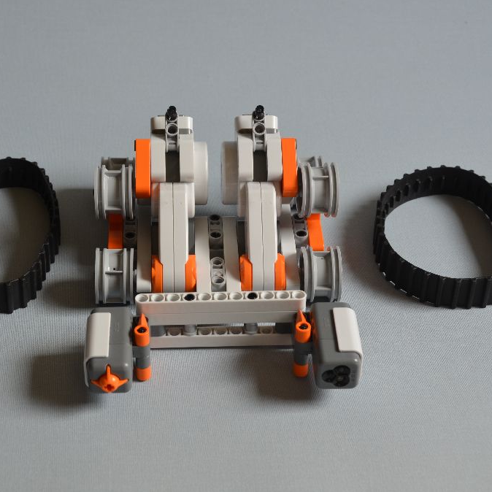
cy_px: 246
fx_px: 1367
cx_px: 207
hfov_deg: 20.4
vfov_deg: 20.4
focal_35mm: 85
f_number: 8
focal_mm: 44
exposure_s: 1/60
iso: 250
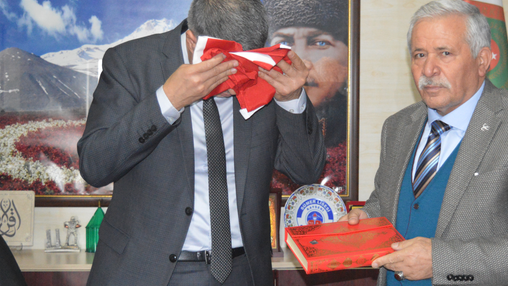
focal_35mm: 78
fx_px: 1051
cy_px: 183
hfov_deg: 27.0
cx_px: 340
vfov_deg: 15.5
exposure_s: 1/60
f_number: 4.5
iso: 3200
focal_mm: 34
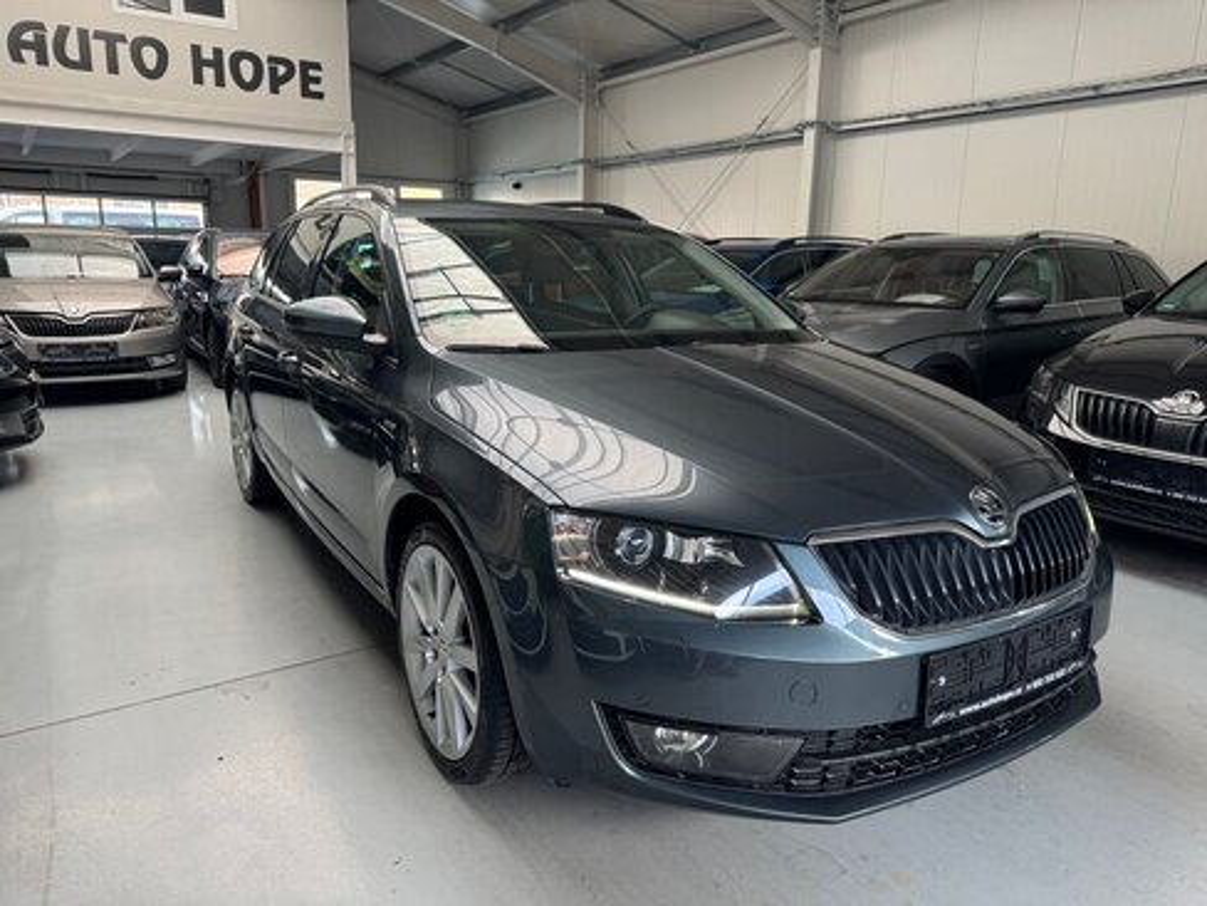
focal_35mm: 24
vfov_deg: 56.8
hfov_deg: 71.6
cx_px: 604
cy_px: 453
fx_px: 837
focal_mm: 6.76
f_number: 1.78
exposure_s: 1/90
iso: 200
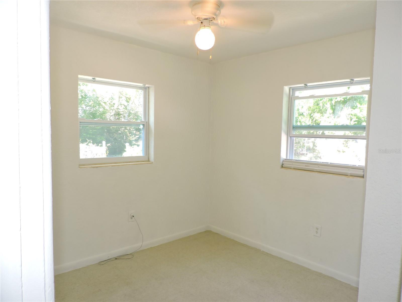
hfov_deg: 71.6
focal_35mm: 24
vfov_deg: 56.8
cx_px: 201
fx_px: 279
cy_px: 151
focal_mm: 4.3
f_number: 3
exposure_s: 1/30
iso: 200
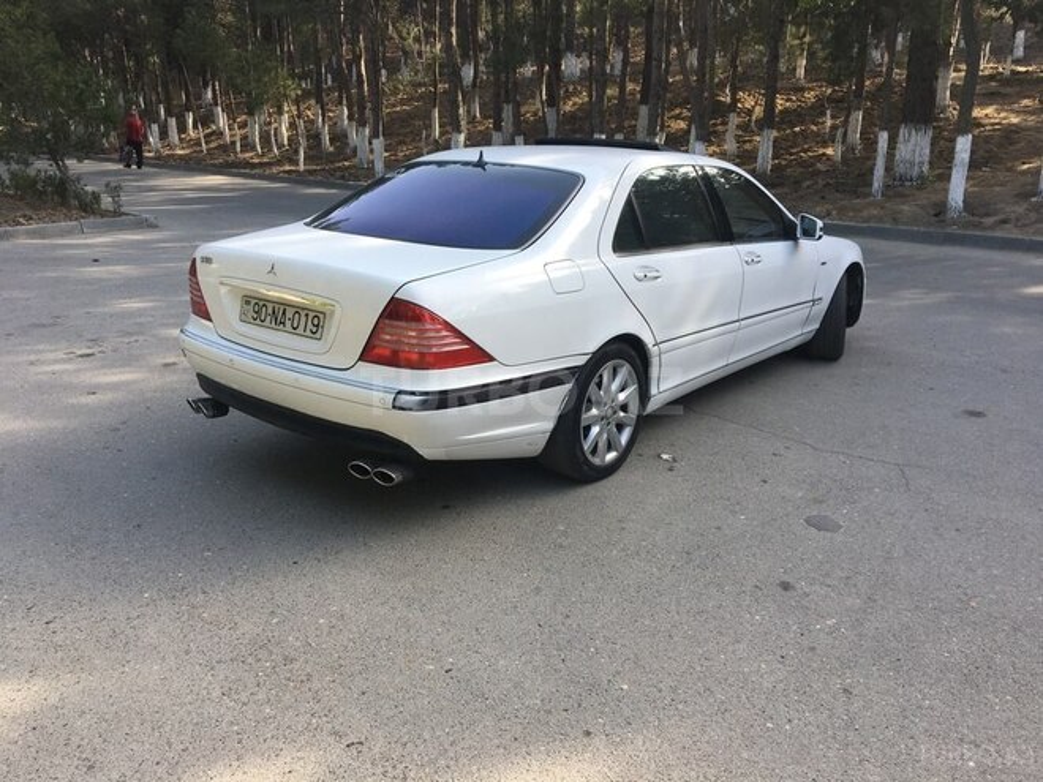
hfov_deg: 61.7
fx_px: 874
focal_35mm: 29
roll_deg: -2.4
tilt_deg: -13.9
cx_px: 522
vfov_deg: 48.2
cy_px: 391
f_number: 2.2
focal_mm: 4.15
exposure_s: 1/361
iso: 25
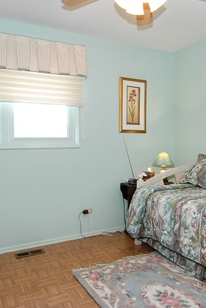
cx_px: 117
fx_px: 240
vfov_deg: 65.5
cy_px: 150
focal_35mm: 28
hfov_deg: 46.3
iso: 800
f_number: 8
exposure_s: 1/20
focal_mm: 12
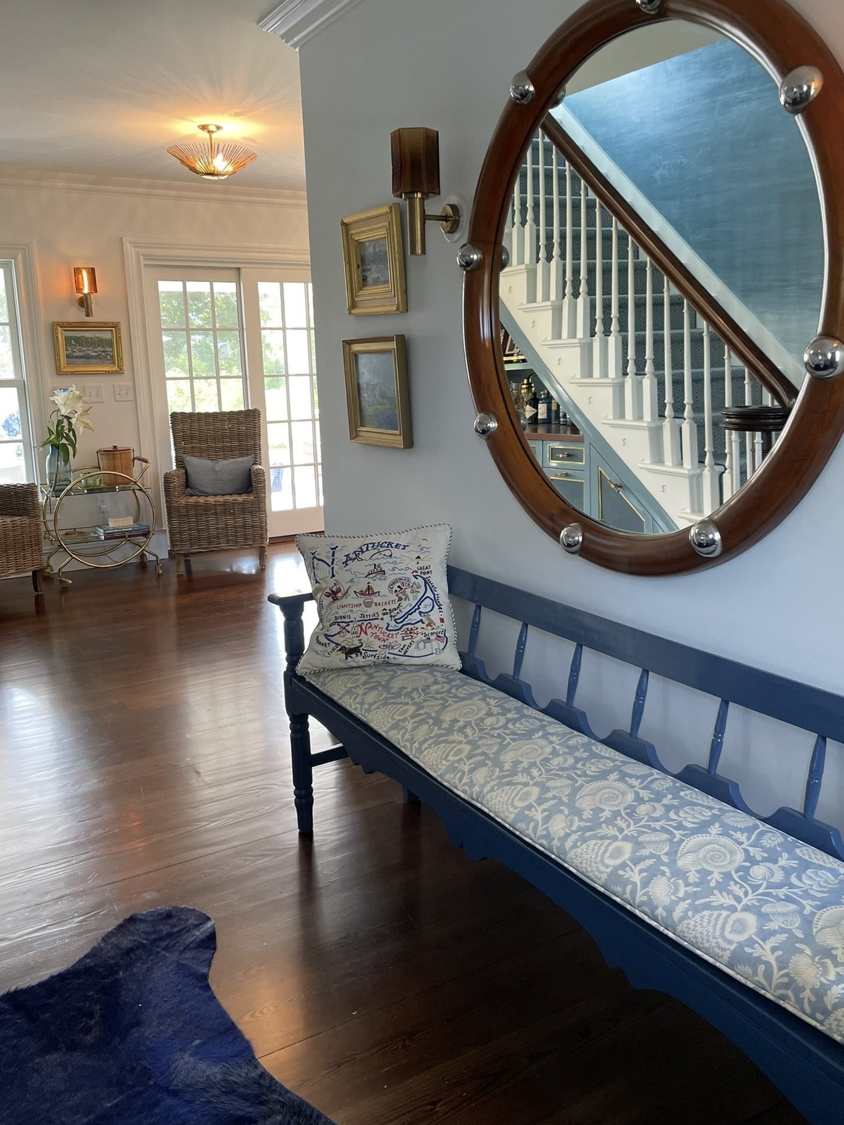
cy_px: 523
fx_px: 943
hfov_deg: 48.2
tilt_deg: -8.9
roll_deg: +1.3
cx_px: 464
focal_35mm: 29
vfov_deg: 61.6
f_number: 1.6
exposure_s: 1/60
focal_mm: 4.2
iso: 125
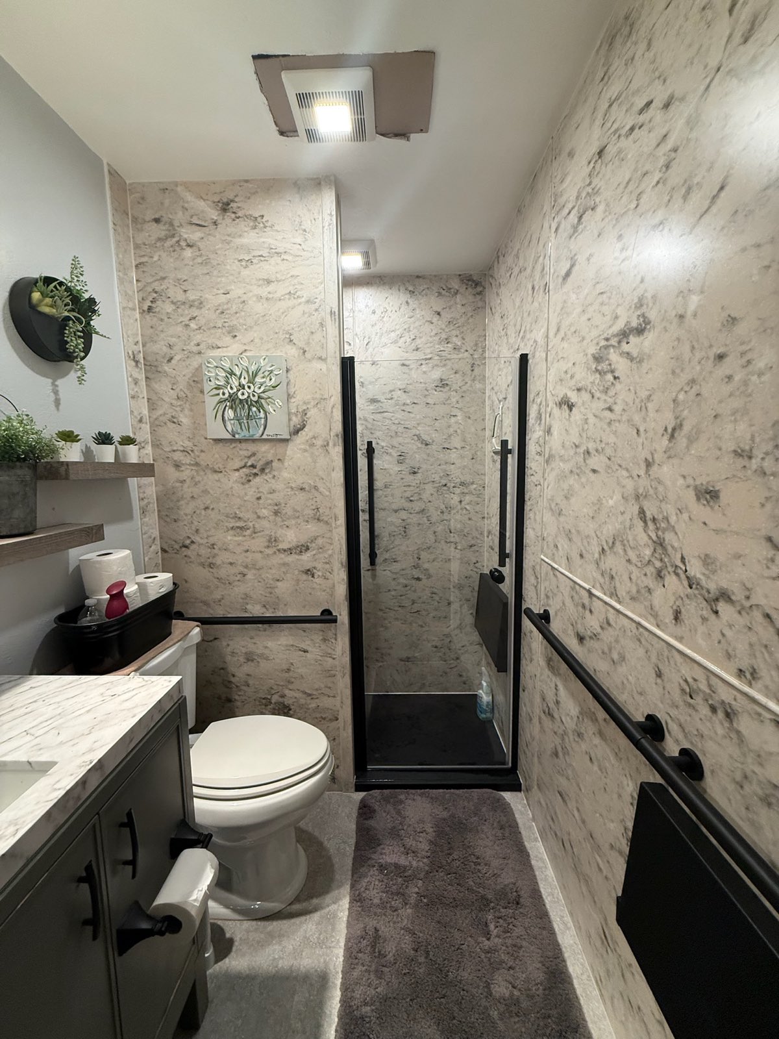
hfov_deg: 85.7
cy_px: 520
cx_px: 390
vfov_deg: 102.1
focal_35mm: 14
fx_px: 420
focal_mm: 2.22
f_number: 2.2
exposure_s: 1/120
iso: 320
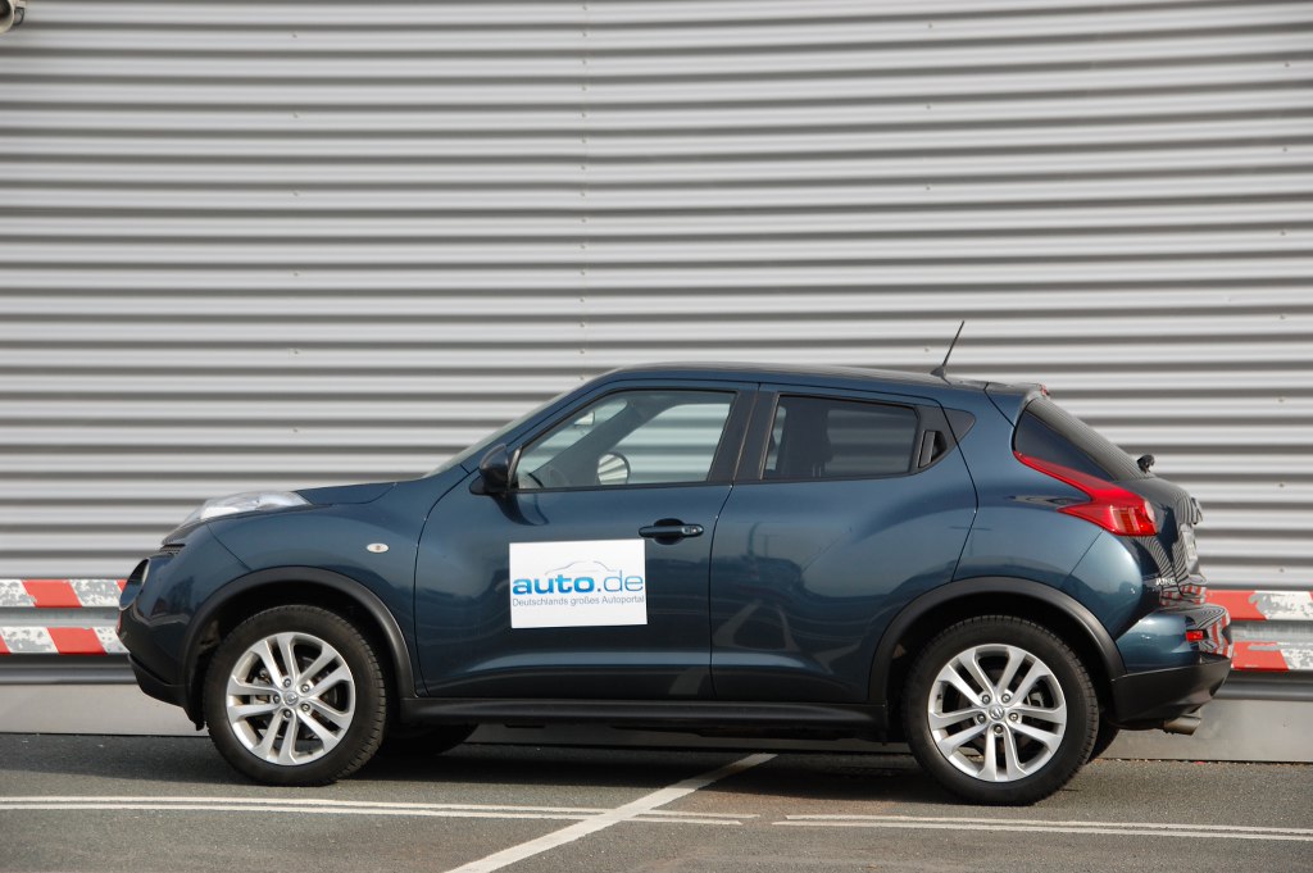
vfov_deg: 12.7
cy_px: 436
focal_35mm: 108
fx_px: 3936
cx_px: 656
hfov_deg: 18.9
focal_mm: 72
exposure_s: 1/500
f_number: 5.6
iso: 200
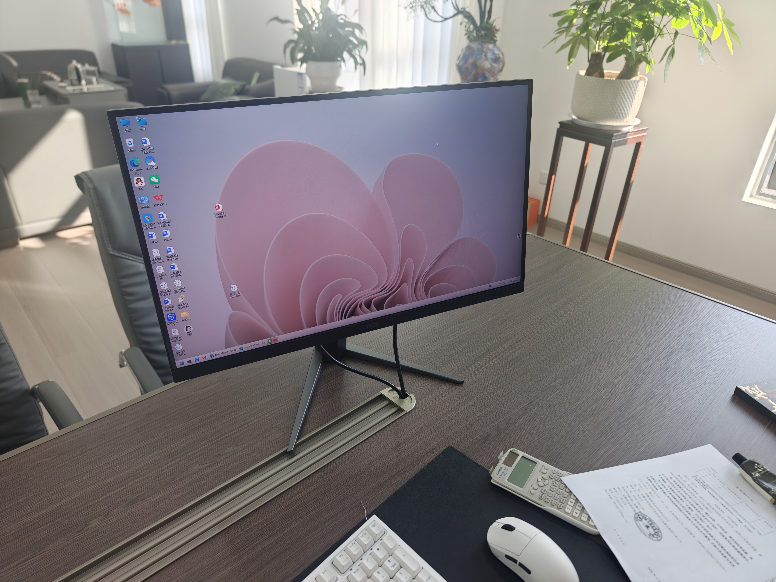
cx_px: 388
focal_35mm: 23
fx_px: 516
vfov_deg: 58.9
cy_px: 291
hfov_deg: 73.9
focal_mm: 8.67
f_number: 1.8
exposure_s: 1/100
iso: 125
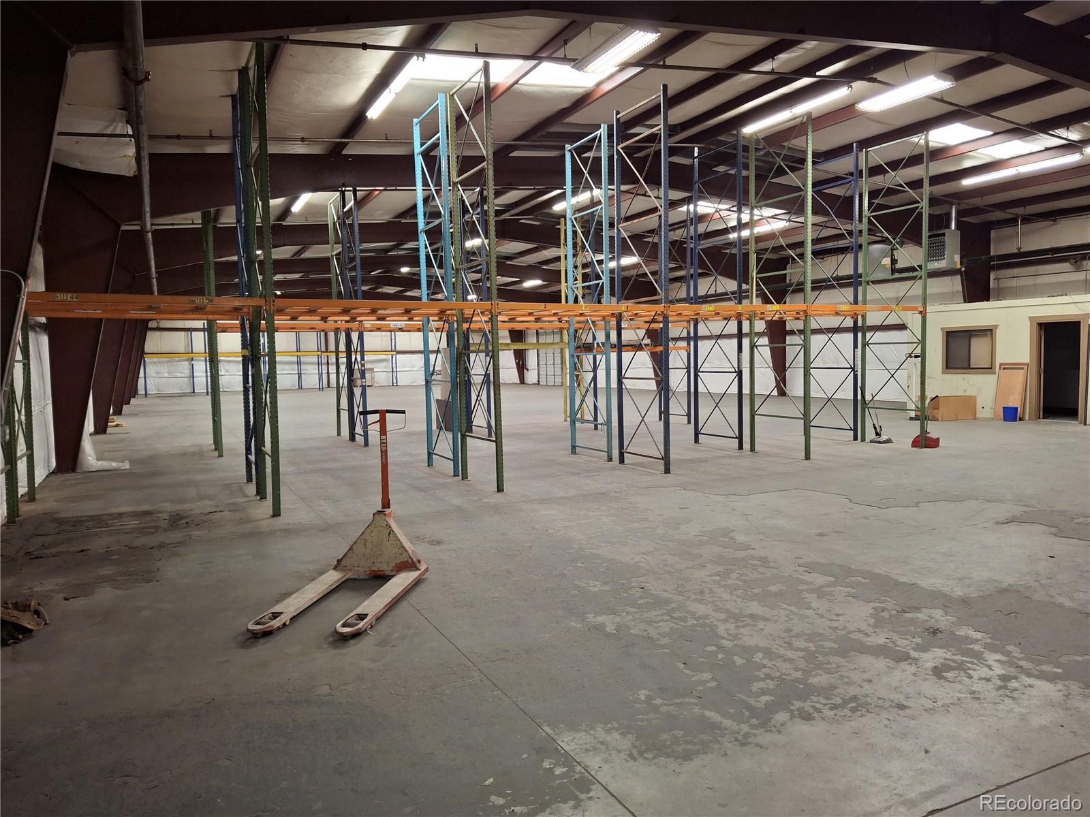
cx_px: 545
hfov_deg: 69.4
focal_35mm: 25
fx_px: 787
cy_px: 408
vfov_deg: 54.9
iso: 160
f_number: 1.8
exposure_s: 1/50
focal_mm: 4.69
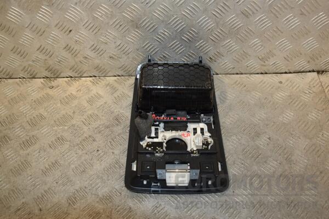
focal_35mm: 33
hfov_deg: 57.2
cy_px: 110
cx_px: 164
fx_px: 302
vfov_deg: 40.0
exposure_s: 1/200
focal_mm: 22
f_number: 5.6
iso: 800
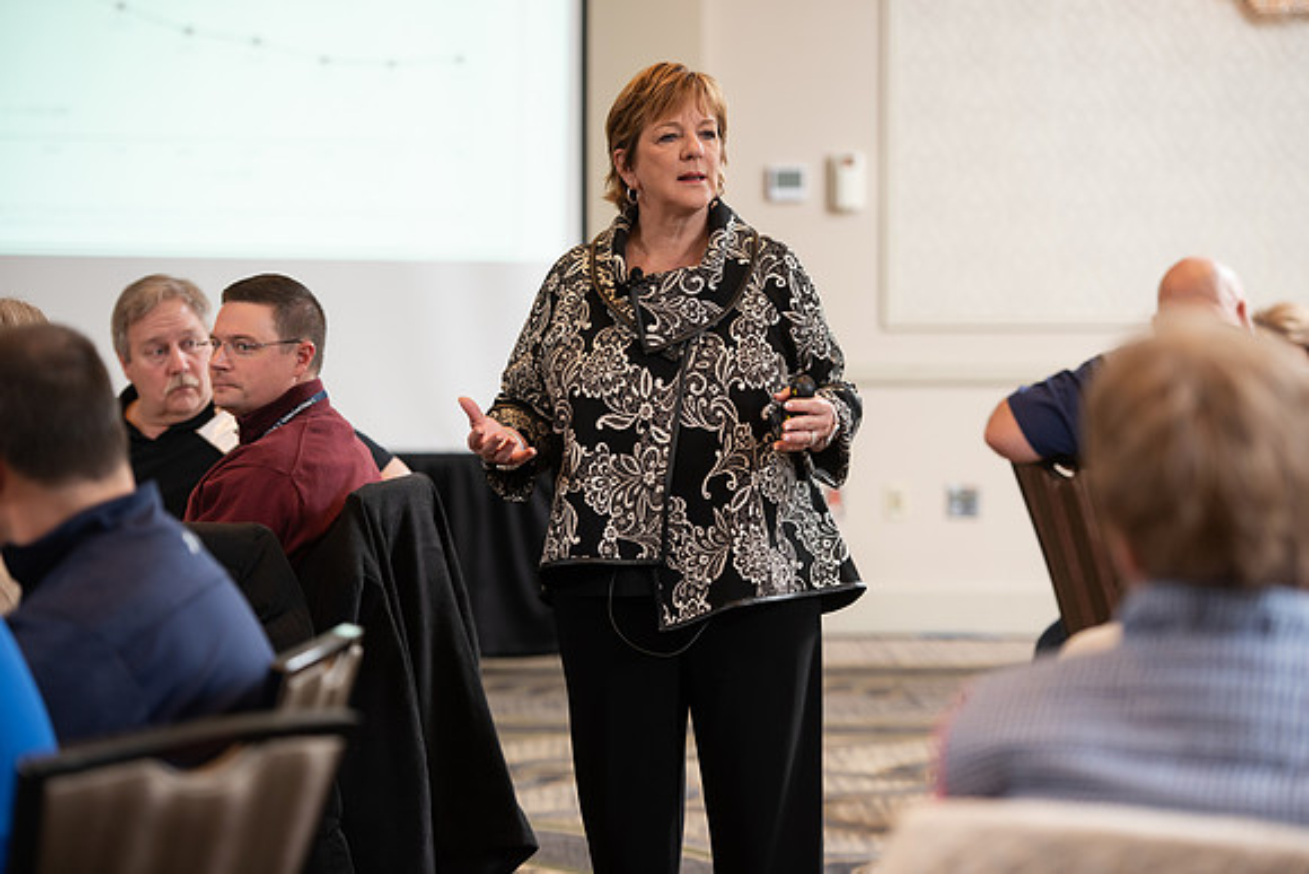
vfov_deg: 11.4
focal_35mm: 120
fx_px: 4364
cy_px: 437
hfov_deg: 17.1
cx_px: 654
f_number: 3.2
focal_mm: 120
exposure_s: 1/160
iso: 800
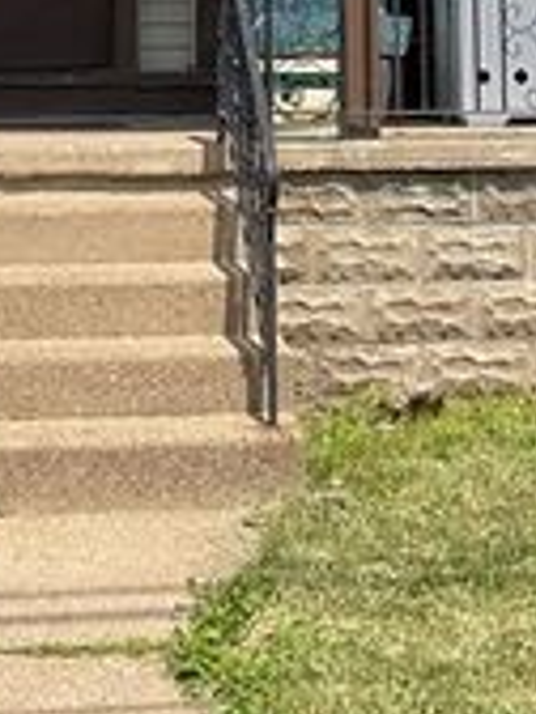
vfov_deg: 16.1
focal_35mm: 115
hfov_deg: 12.9
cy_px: -257
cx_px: 251
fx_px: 2374
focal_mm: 3
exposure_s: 1/944
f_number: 1.8
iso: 16
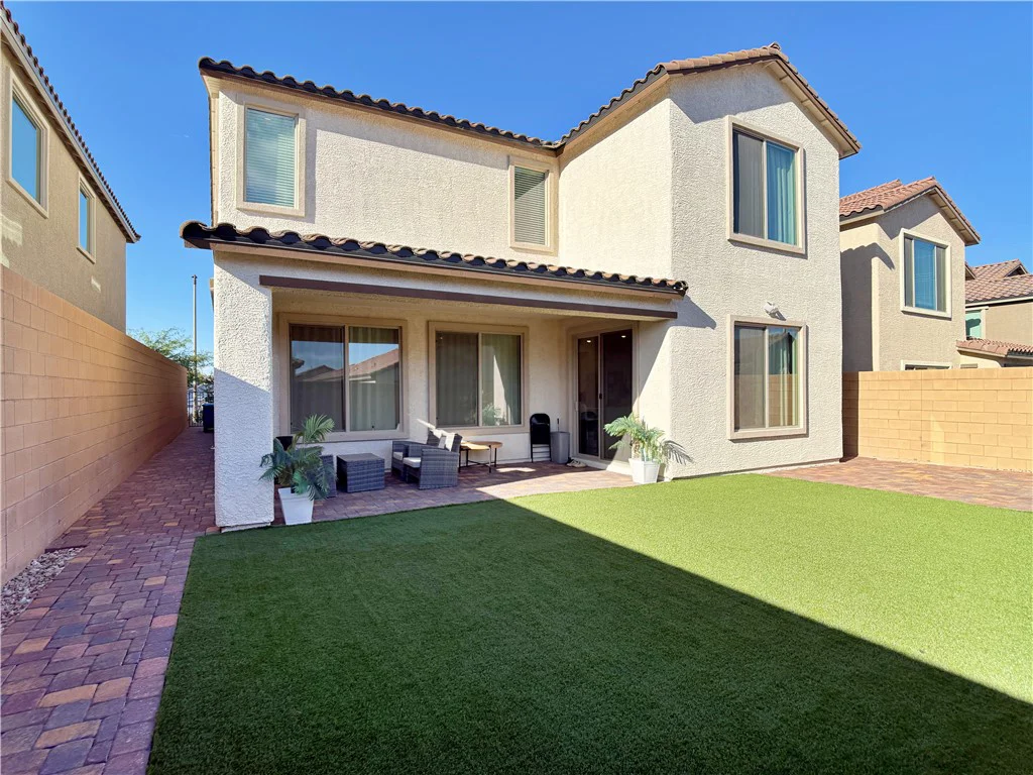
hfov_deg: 71.6
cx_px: 516
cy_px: 388
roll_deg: +0.6
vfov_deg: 56.8
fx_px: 716
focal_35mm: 24
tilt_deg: +0.1
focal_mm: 6.76
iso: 100
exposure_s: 1/2611
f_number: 1.78
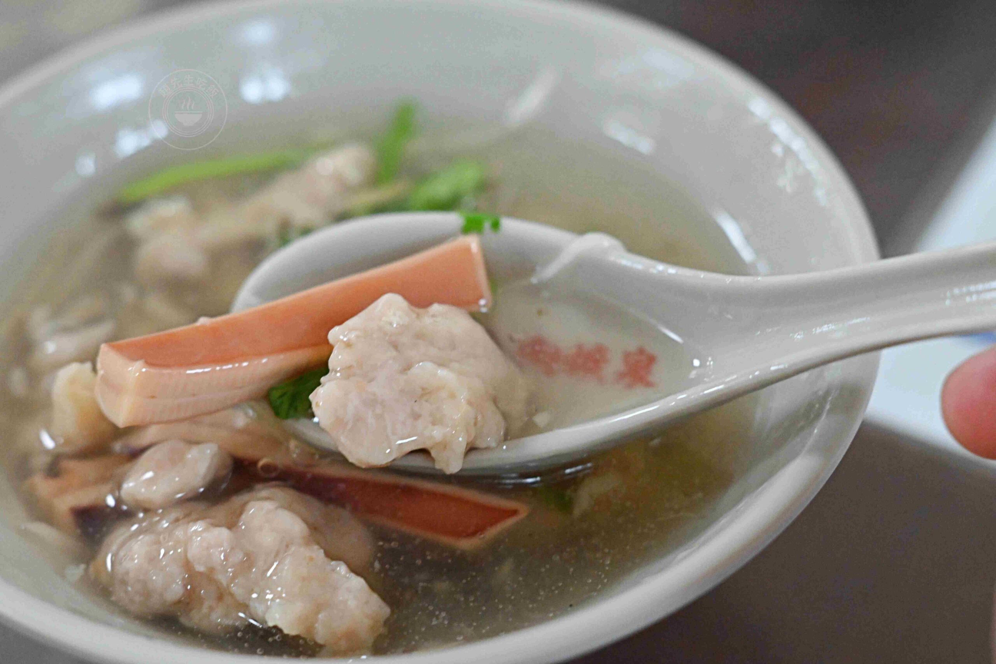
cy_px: 332
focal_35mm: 75
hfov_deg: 27.0
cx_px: 498
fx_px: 2075
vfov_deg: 18.2
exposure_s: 1/200
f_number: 3.2
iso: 4000
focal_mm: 50
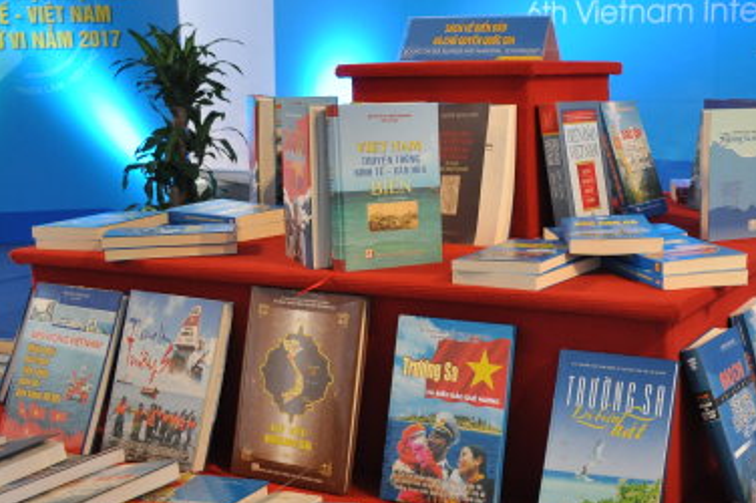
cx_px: 600
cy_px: 279
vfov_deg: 25.5
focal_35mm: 53
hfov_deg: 36.3
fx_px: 1112
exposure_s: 1/160
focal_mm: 20
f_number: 3.5
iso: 800
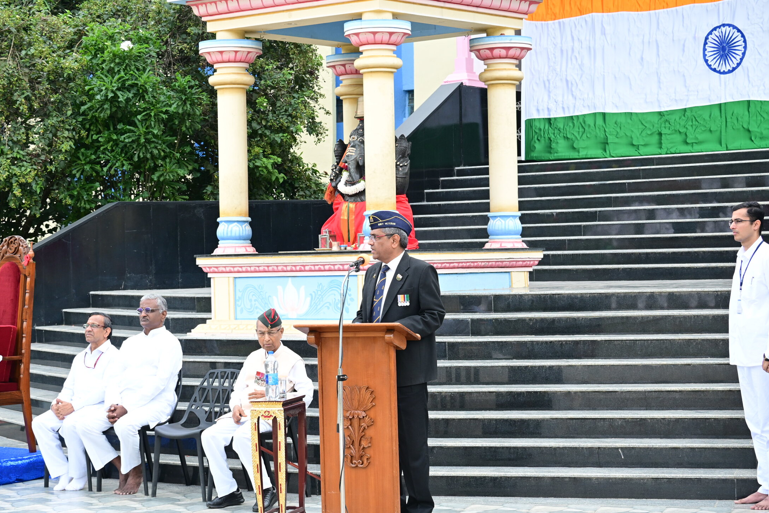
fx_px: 1773
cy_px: 266
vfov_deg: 16.5
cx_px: 351
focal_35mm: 83
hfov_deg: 24.5
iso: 250
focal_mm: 50
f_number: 6.3
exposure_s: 1/160
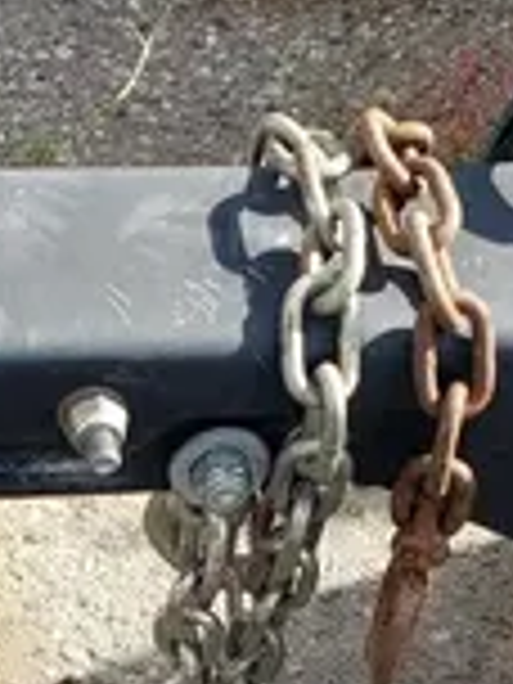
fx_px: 2470
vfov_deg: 15.5
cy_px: 655
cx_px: 108
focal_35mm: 125
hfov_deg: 11.8
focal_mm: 4.3
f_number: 2.4
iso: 50
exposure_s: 1/344
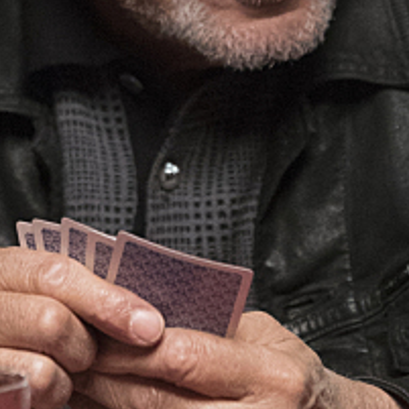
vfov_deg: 2.6
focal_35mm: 677
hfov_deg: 2.6
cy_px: -6
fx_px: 9050
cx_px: 177
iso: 10000
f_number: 5.6
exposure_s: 1/80
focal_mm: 200
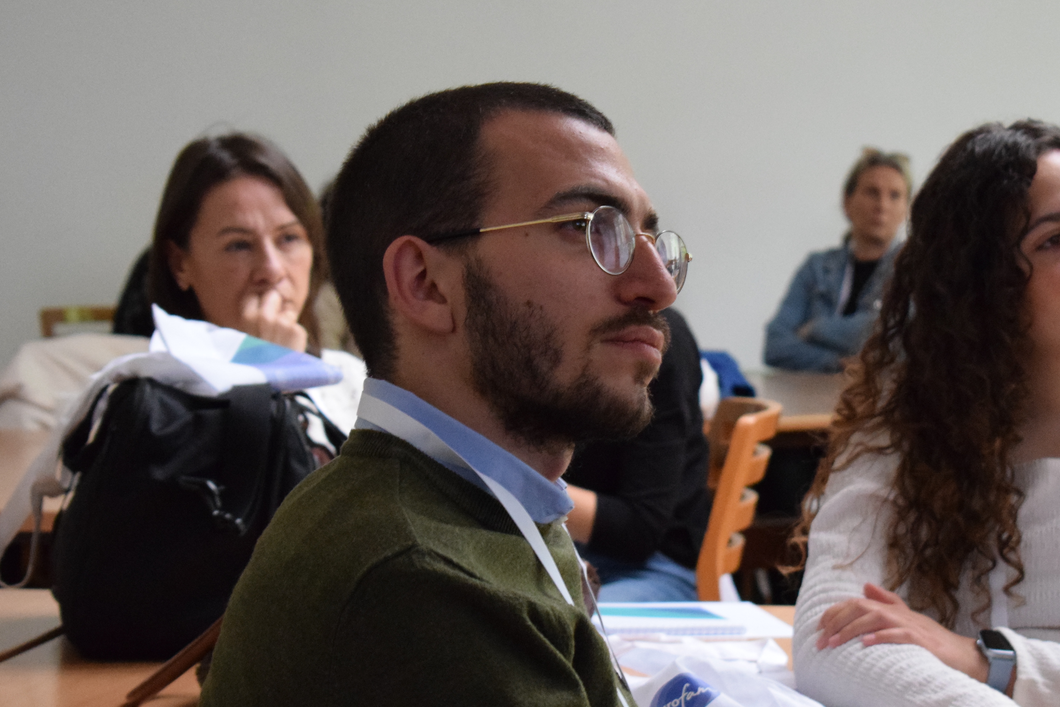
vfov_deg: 10.9
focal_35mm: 126
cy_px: 444
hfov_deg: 16.3
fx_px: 3703
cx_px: 692
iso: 4000
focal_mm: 55
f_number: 5.6
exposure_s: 1/60
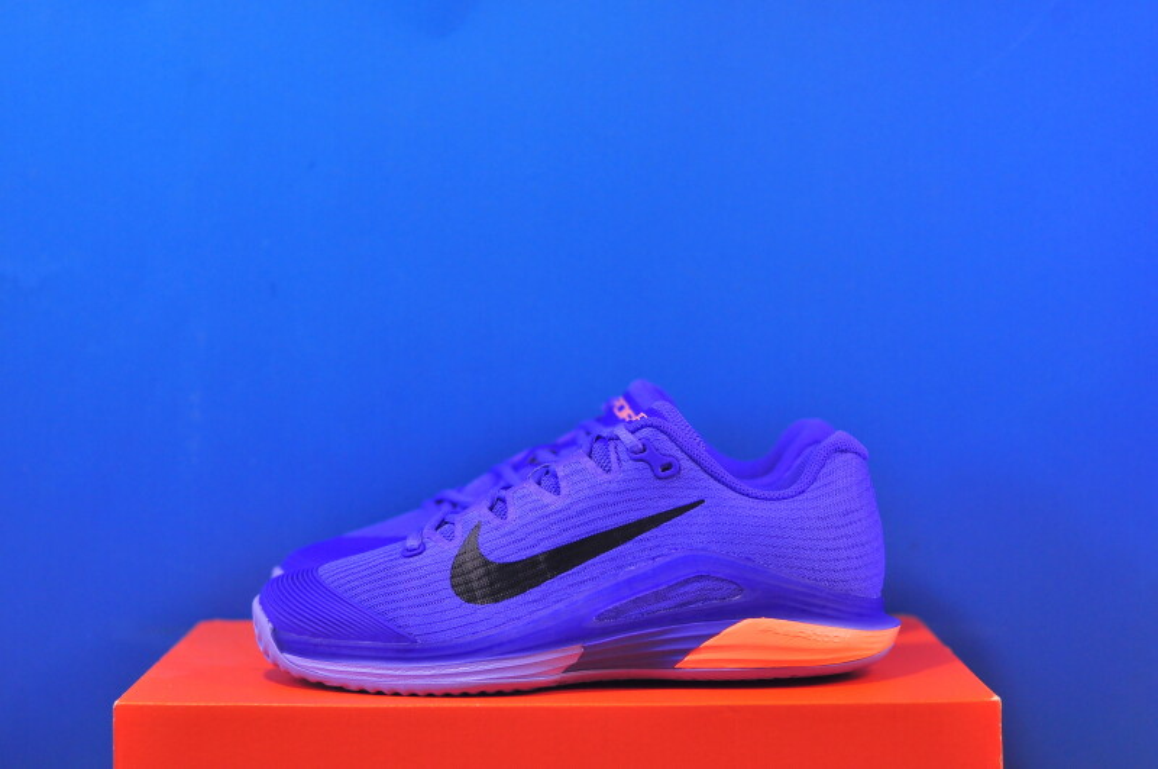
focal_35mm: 75
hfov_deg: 27.0
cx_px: 579
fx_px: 2409
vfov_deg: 18.1
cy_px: 384
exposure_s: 1/320
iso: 250
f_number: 2.5
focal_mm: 50
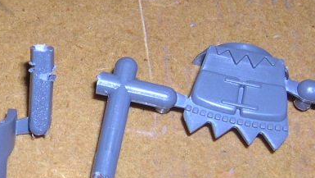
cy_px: 56
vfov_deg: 11.0
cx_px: -25
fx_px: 919
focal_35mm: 110
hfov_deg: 18.7
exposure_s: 1/60
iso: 100
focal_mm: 8
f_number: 7.6
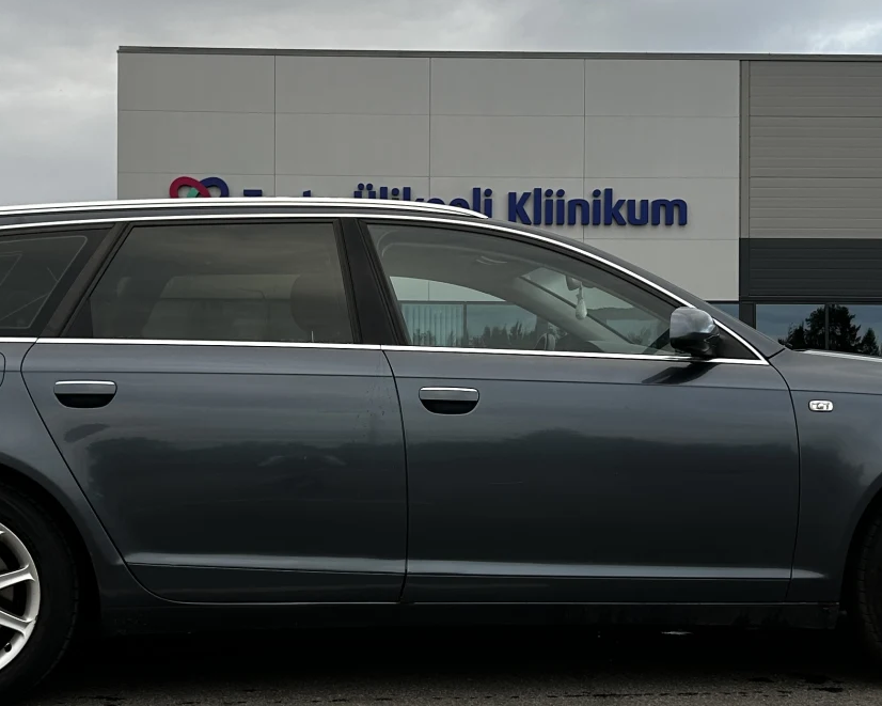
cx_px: 392
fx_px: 1540
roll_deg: -0.2
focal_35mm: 59
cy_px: 399
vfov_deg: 25.8
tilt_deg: +1.2
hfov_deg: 31.9
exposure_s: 1/466
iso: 50
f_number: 1.5
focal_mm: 5.7
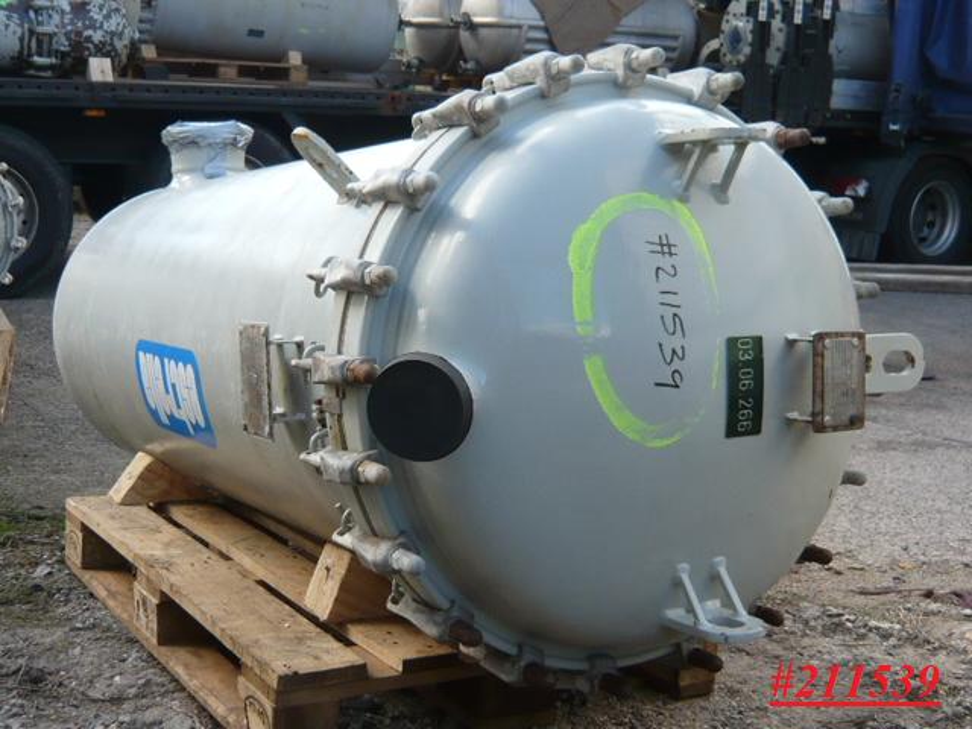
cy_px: 364
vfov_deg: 32.2
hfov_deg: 42.1
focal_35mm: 45
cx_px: 486
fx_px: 1264
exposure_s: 1/200
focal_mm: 4.9
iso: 100
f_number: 2.9
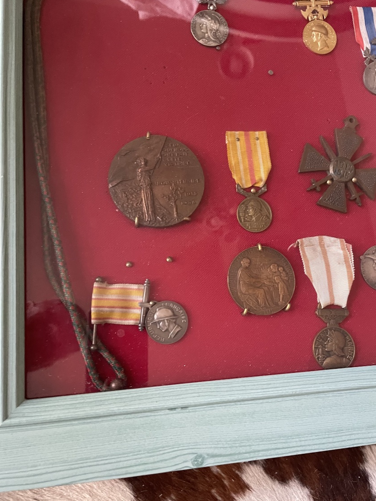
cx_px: 201
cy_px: 247
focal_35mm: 28
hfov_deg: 49.7
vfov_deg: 63.4
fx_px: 405
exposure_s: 1/60
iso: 500
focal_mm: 4.2
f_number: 1.6
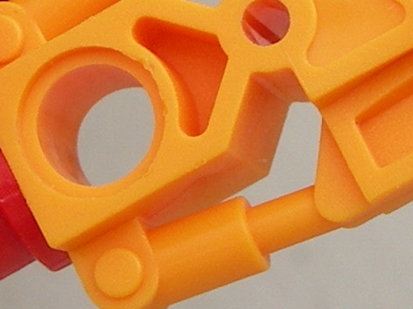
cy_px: 19
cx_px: 392
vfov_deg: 6.0
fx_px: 2958
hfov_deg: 8.0
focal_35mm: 248
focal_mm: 7.8
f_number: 4.8
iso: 50
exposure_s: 1/147
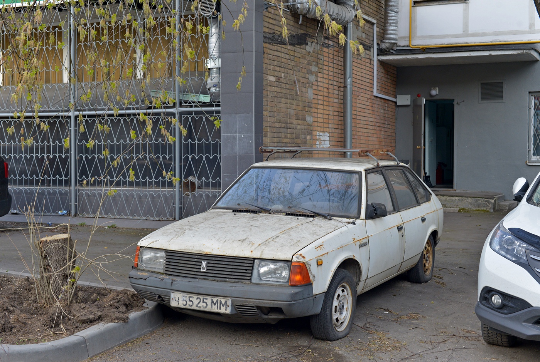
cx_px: 270
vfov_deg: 27.1
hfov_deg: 39.5
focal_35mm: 50
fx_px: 752
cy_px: 181
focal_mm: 50
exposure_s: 1/200
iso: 500
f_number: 6.3
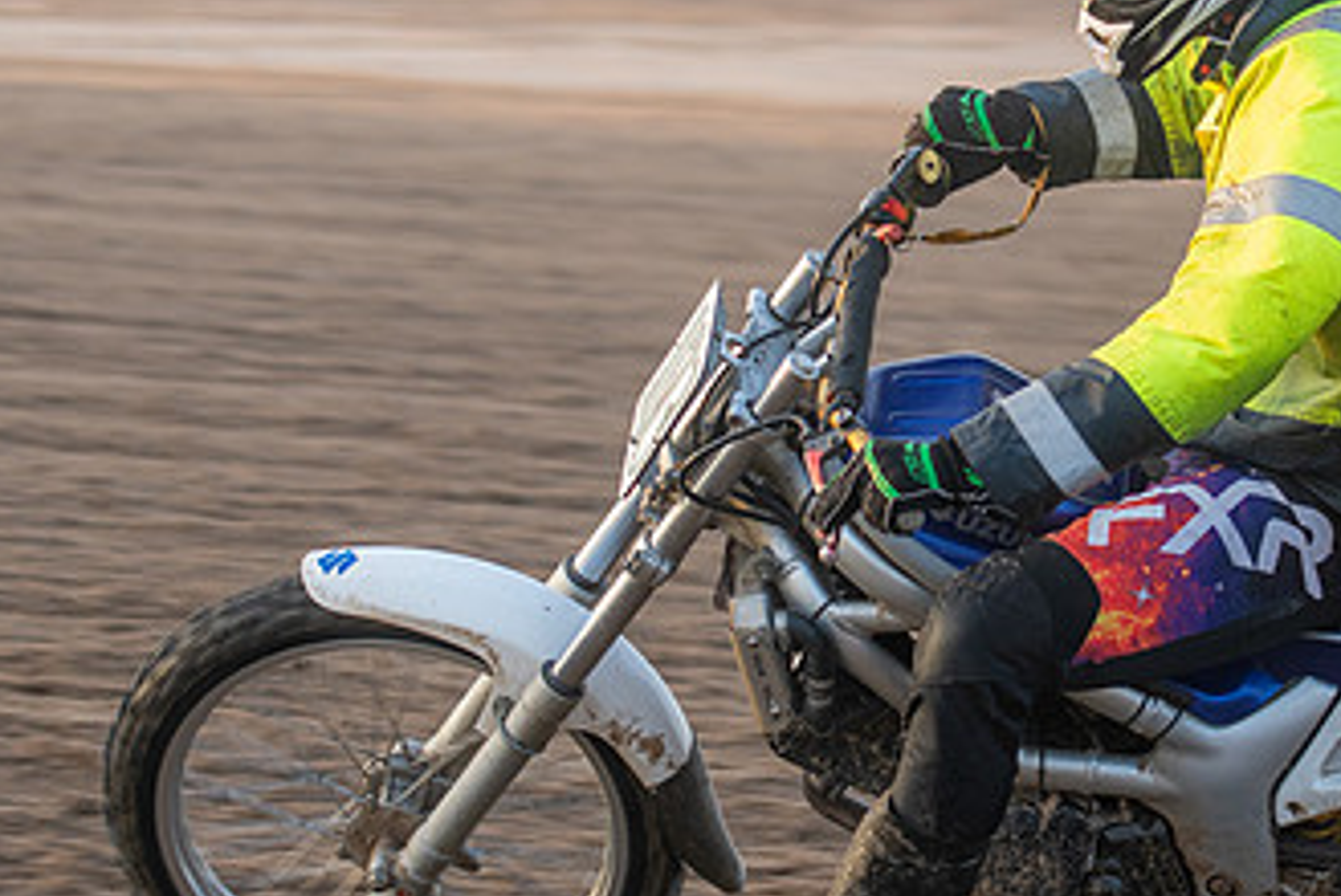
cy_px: 397
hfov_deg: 11.1
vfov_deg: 7.4
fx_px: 6897
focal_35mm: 185
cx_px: 933
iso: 200
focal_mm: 70
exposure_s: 1/400
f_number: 2.8
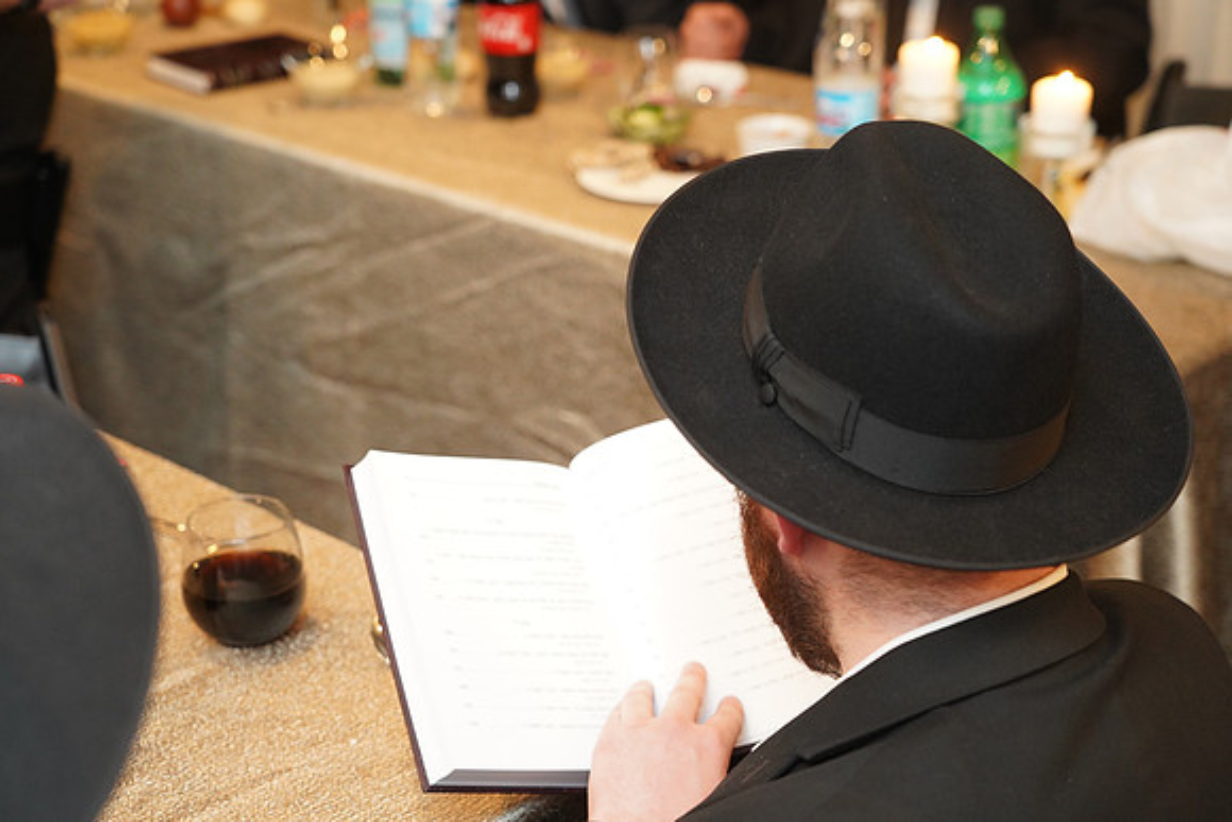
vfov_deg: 22.3
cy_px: 411
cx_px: 616
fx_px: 2088
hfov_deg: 32.9
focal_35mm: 61
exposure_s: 1/80
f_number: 4.5
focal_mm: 61
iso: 5000
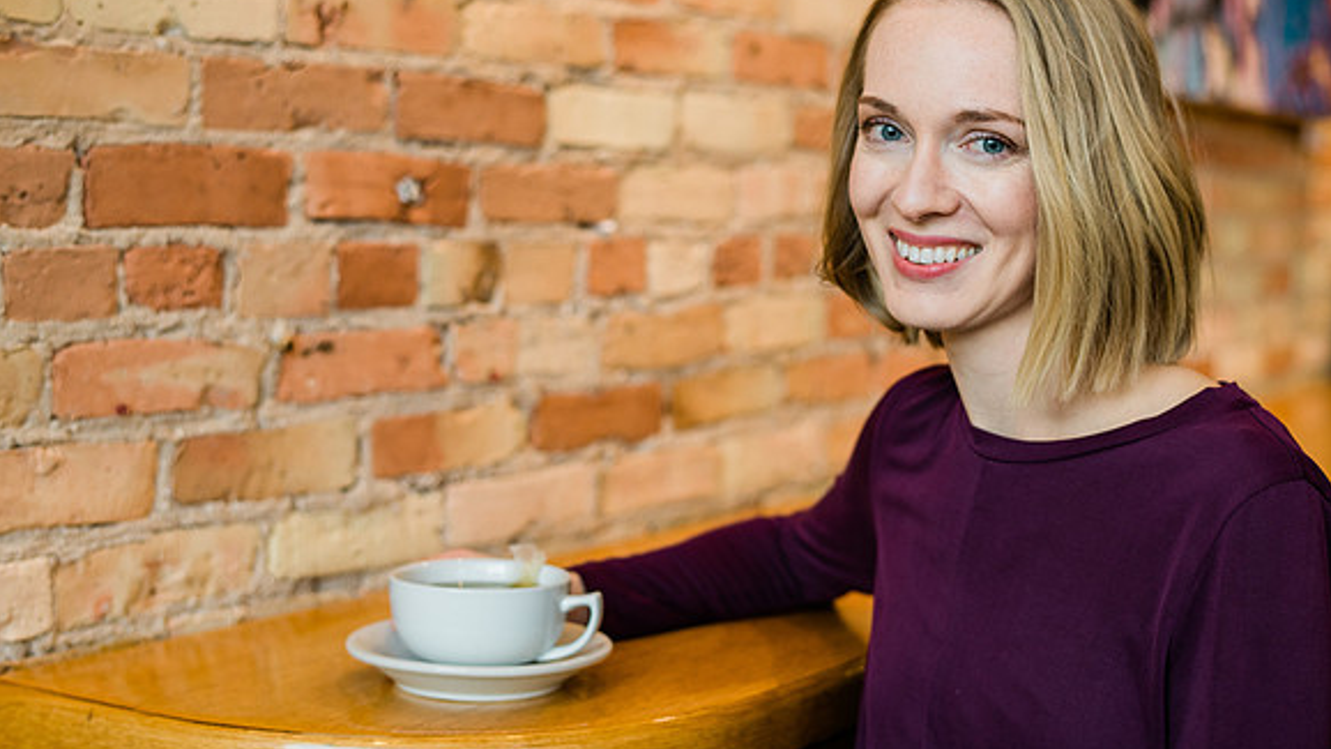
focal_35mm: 61
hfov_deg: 34.4
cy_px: 321
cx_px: 666
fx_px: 2153
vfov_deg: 19.7
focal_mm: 58
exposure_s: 1/125
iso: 500
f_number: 3.2
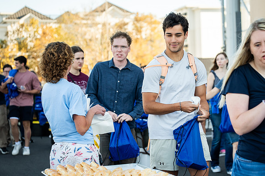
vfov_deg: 12.7
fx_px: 794
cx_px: 171
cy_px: 108
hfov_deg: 18.9
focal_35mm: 108
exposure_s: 1/500
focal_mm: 70
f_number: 2.8
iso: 160
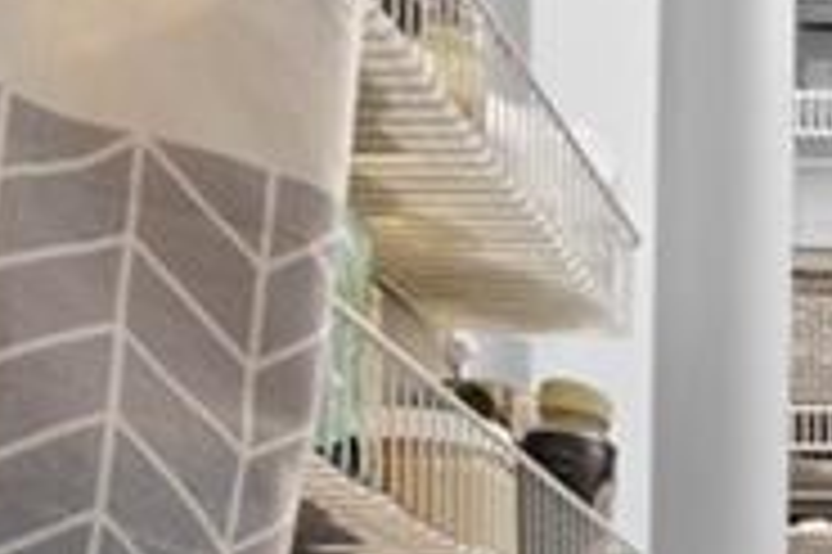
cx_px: 1174
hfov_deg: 23.6
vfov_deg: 16.5
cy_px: 926
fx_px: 1662
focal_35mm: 72
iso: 50
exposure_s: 6
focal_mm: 13
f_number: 11
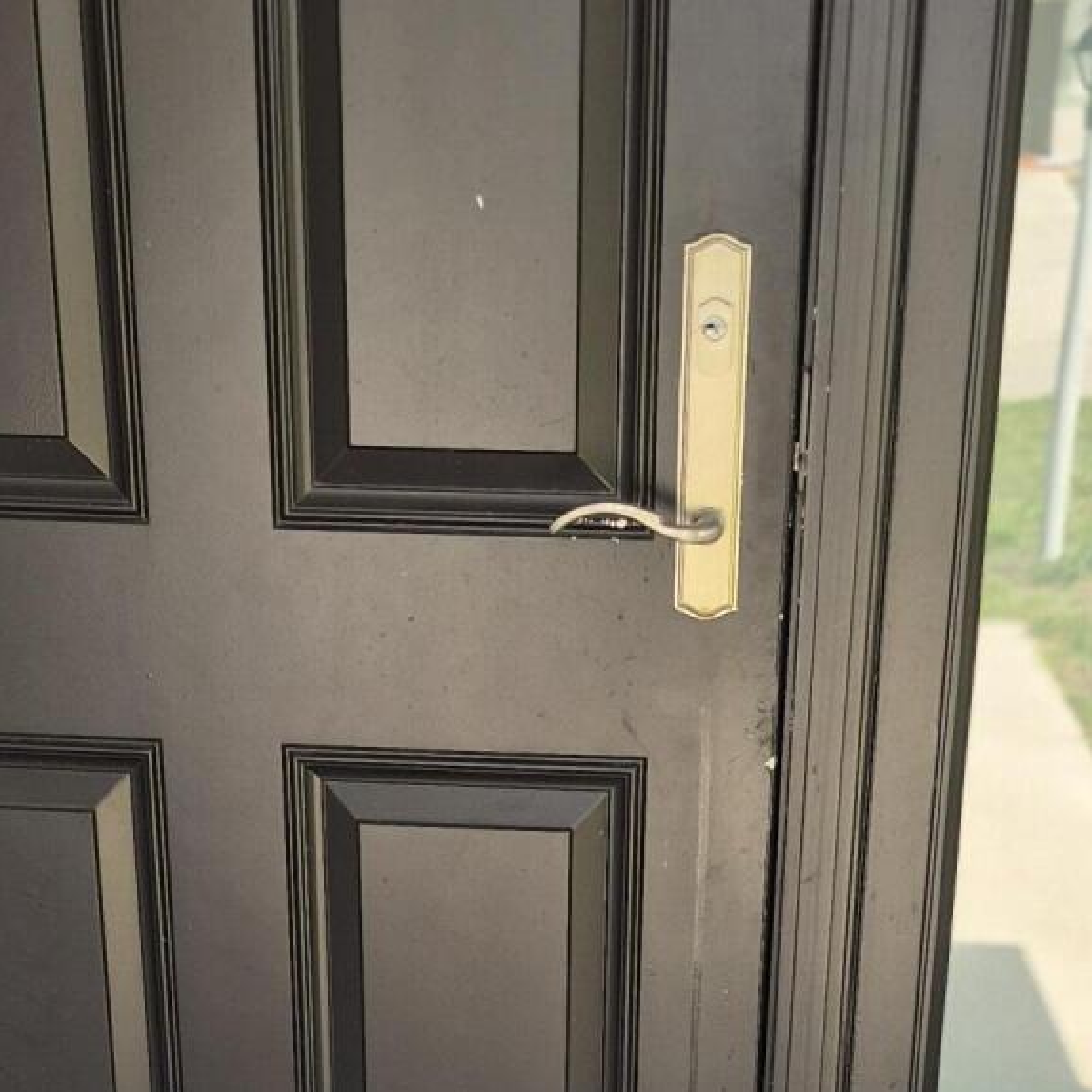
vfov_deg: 22.0
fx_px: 2534
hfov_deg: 24.3
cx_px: 572
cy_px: 1403
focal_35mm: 71
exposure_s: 1/209
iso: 25
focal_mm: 5.4
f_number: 1.8
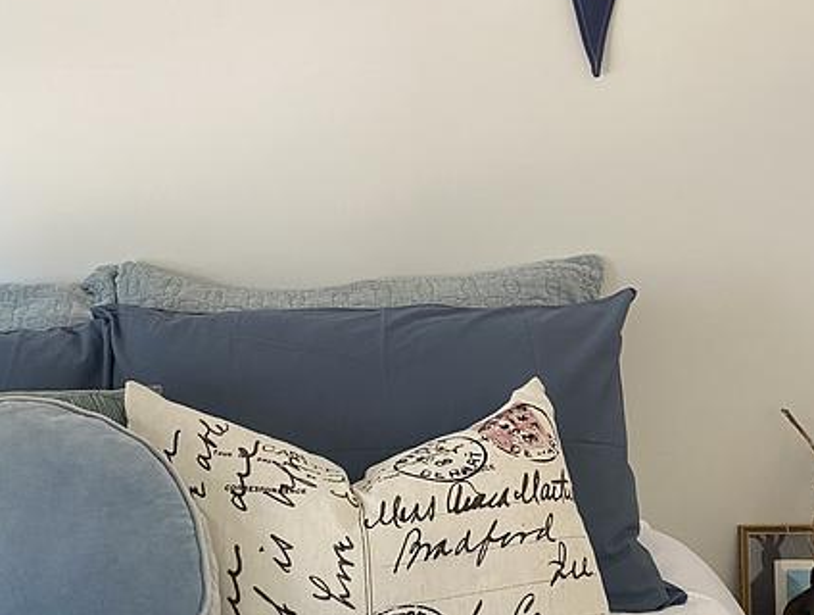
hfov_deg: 48.8
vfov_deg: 37.8
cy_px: 326
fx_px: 896
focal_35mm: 38
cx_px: 361
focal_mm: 4.25
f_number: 1.8
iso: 125
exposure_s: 1/76
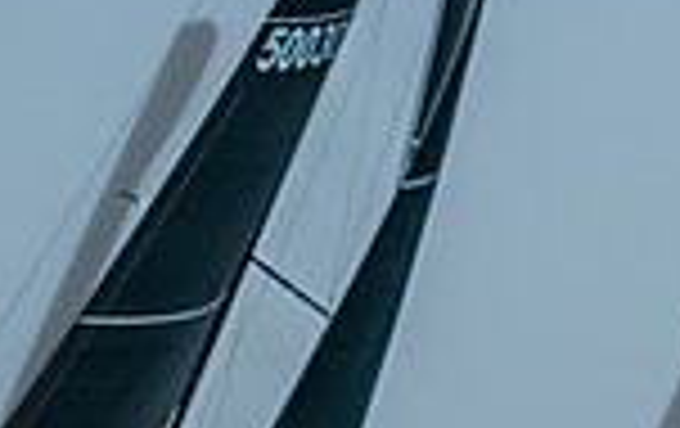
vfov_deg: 1.3
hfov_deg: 2.0
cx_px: 761
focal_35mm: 1029
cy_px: 707
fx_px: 19105
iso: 320
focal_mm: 240
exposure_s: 1/640
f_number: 5.6
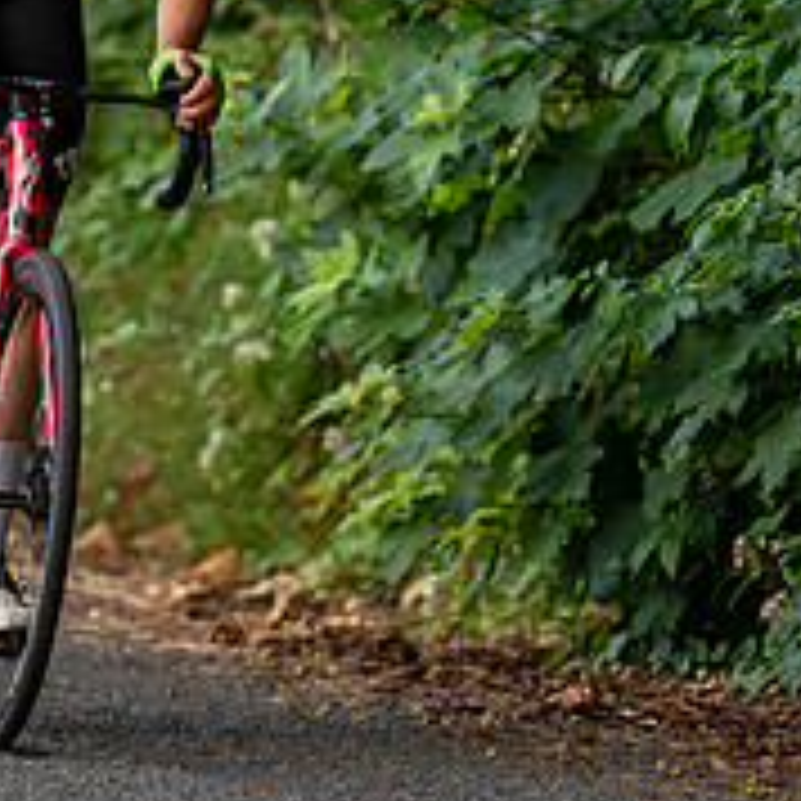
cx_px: 0
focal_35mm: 512
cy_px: 83
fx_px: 13404
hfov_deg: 3.4
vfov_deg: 3.4
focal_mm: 185
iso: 1250
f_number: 2.8
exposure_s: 1/1000
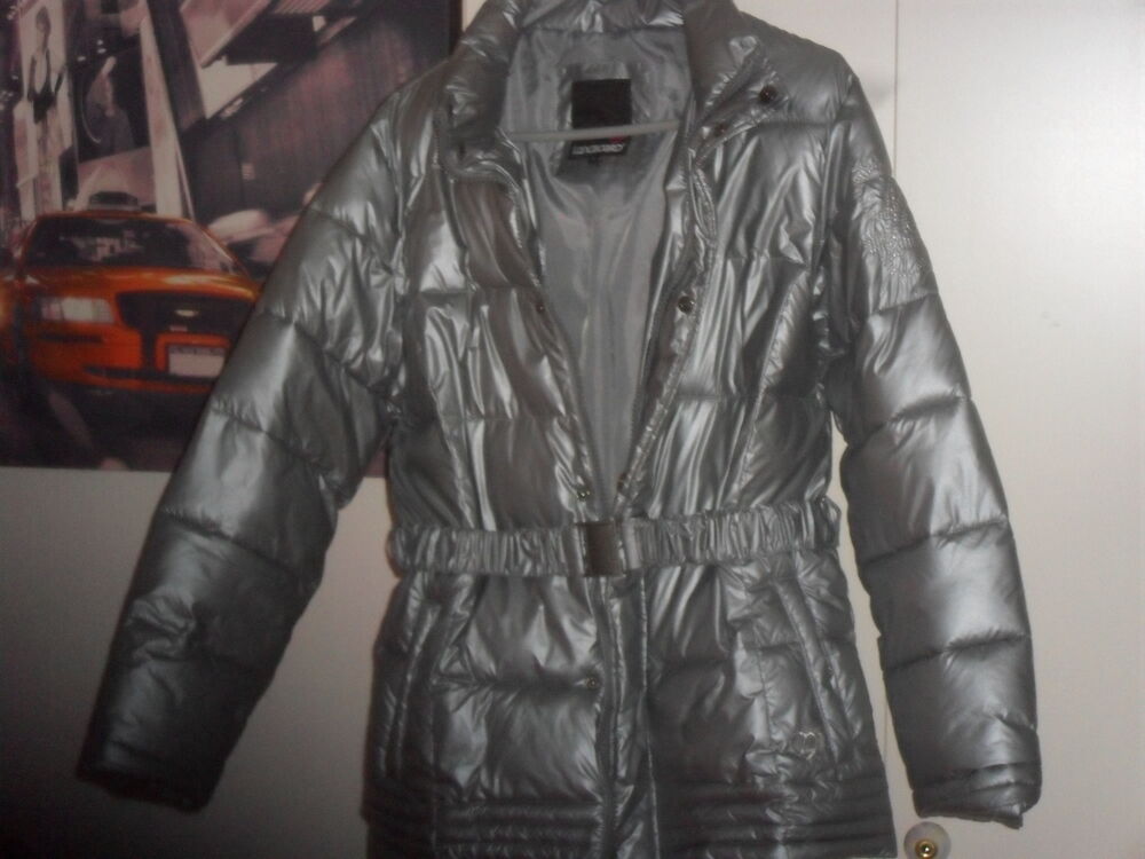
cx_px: 572
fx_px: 2944
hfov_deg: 22.0
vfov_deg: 16.6
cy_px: 430
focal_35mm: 89
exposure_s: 1/60
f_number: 5.5
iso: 400
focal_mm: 15.7
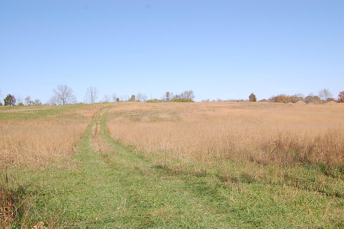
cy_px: 114
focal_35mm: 39
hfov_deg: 49.6
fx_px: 372
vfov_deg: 34.1
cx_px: 172
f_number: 10
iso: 200
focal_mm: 26
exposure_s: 1/400
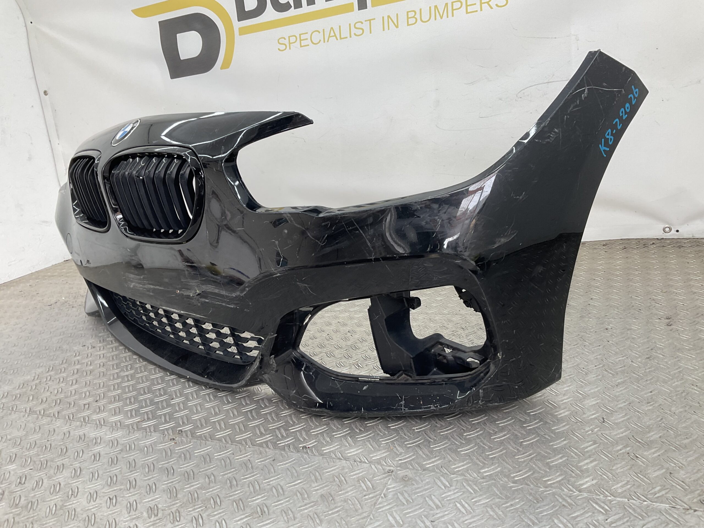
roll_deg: +9.6
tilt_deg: -17.3
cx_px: 352
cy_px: 264
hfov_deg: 61.7
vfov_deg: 48.2
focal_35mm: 29
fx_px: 590
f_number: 1.8
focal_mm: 3
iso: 20
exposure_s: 1/120
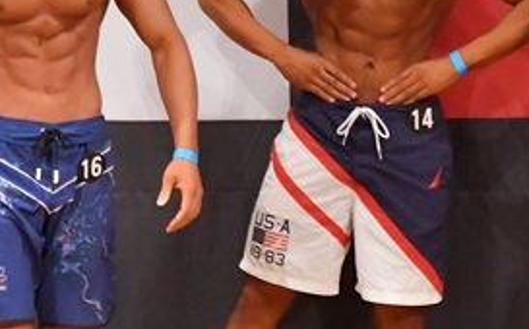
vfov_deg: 1.7
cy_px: 147
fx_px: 11262
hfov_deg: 2.7
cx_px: 332
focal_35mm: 782
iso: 10000
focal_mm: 180
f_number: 5.6
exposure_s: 1/400
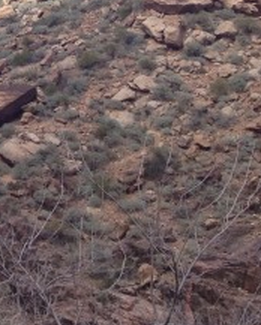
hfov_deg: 8.6
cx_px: -405
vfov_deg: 11.6
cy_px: -117
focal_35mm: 161
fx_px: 1552
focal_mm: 4.28
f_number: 2.4
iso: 50
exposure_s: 1/389
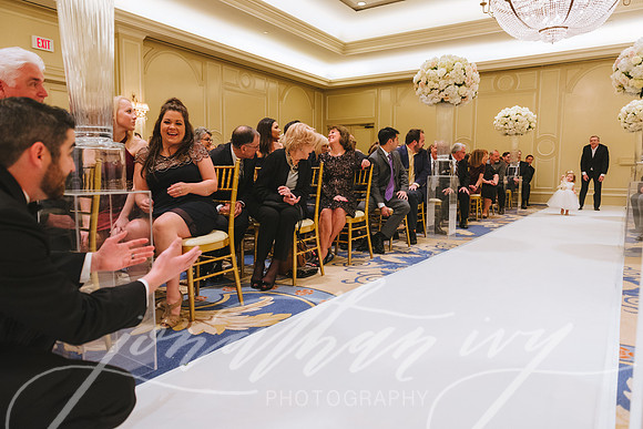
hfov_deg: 72.7
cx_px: 322
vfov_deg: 52.3
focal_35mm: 24
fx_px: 437
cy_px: 214
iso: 2500
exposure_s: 1/160
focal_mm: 24
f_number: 3.5
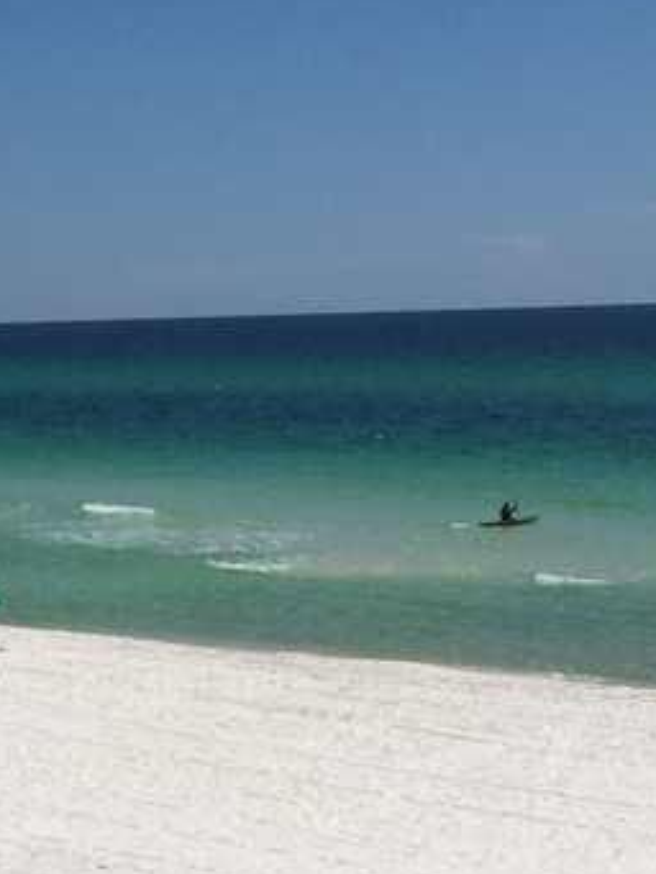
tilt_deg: -1.4
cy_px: 423
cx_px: -31
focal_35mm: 102
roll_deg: +1.1
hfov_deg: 14.2
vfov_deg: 19.3
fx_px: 2576
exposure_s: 1/6623
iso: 32
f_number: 2.2
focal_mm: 4.15
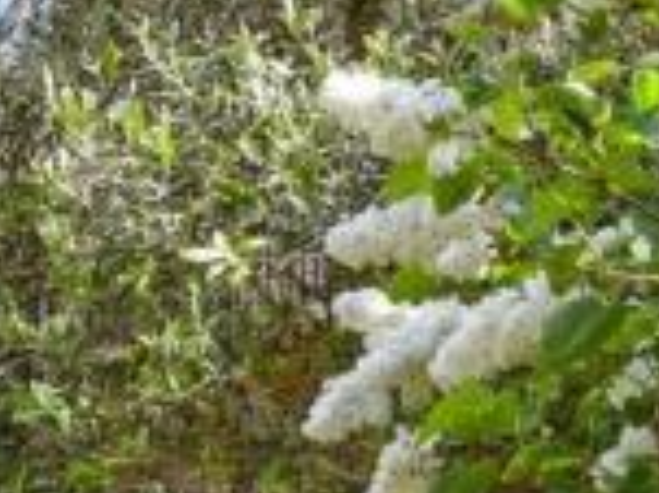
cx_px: -129
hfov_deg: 15.2
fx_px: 2378
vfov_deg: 11.5
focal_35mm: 125
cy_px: 630
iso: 200
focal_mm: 20
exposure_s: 1/125
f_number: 8
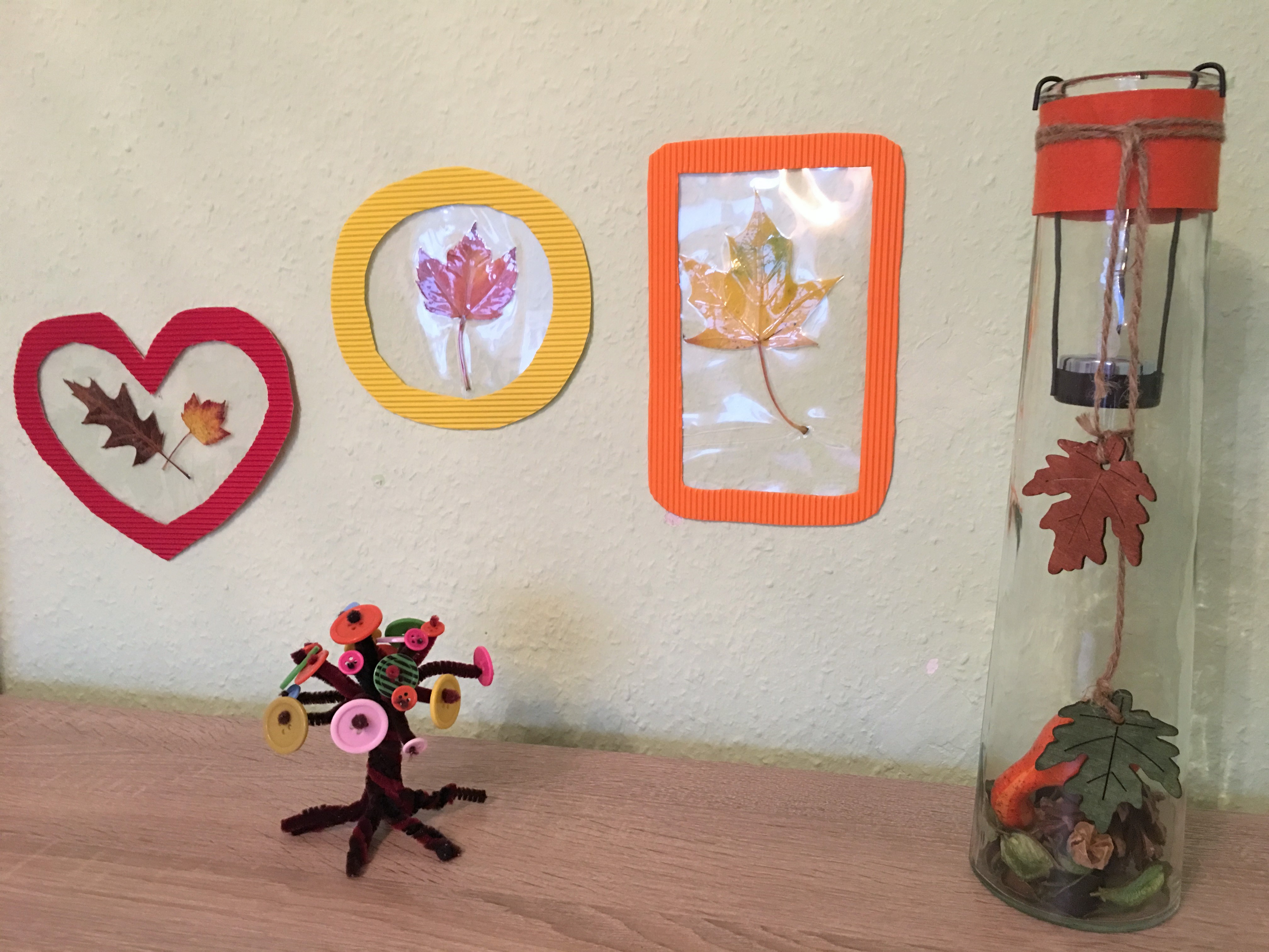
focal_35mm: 29
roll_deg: +0.2
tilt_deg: -10.2
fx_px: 1063
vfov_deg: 48.2
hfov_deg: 61.7
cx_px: 634
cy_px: 476
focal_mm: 4.15
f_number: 2.2
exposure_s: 1/10
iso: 100
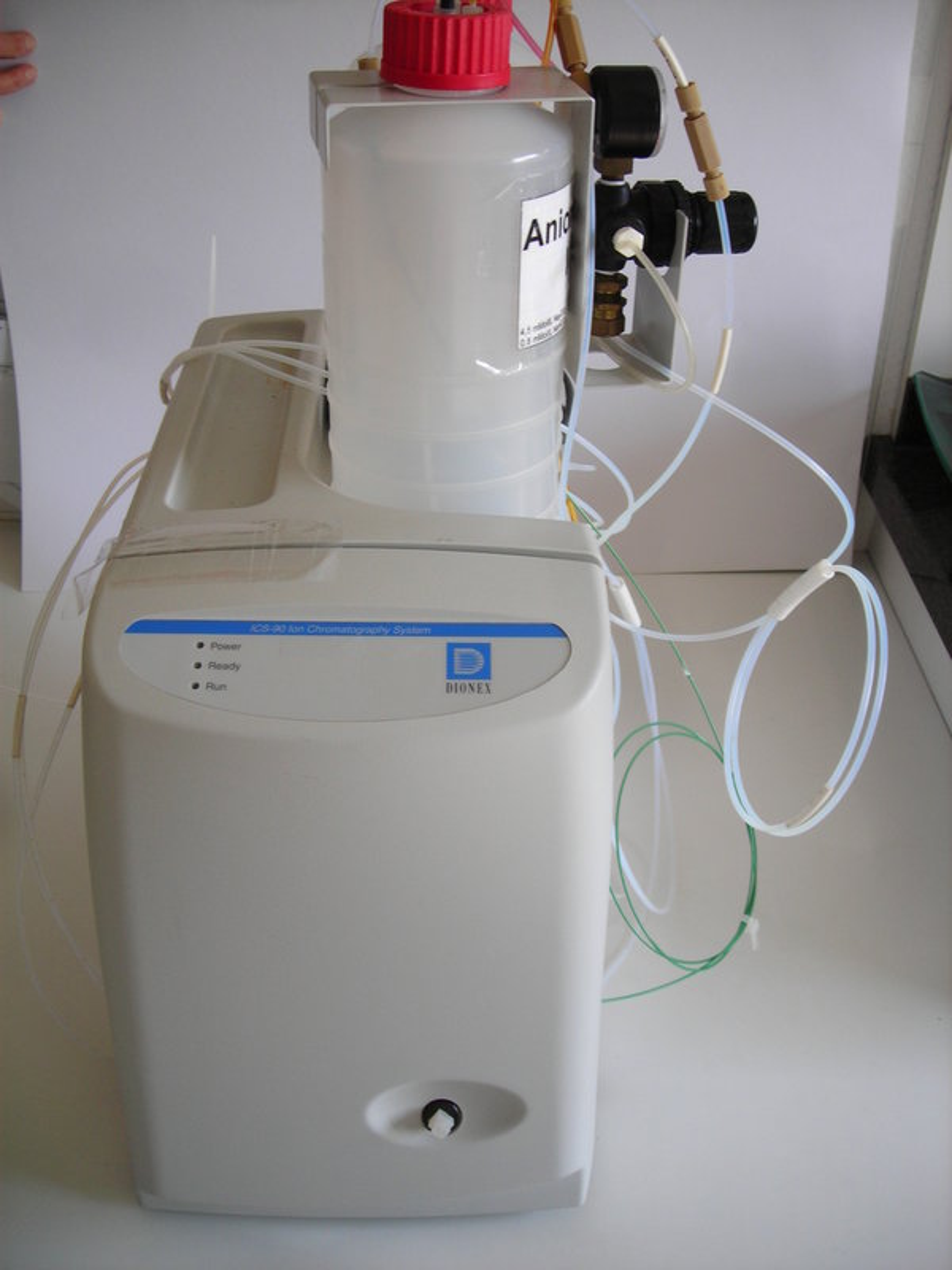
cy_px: 635
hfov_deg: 37.7
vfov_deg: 49.0
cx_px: 476
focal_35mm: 38
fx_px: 1393
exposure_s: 1/47.4
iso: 50
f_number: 3.2
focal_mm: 6.3
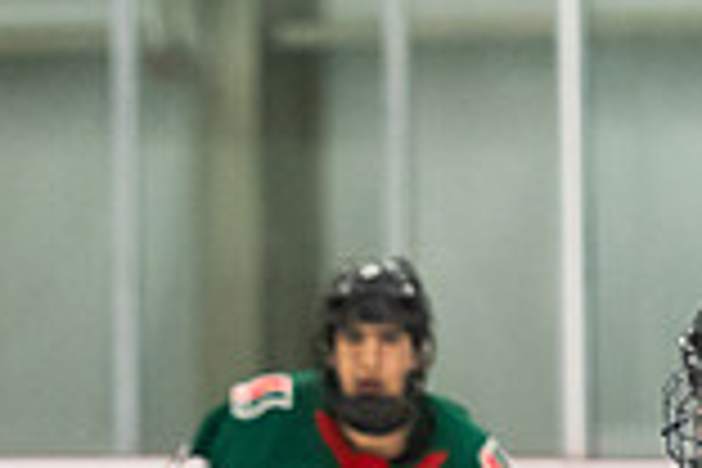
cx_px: -94
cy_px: 1108
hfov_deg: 3.1
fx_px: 13044
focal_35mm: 669
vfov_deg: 2.0
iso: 4000
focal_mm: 140
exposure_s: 1/800
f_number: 2.8
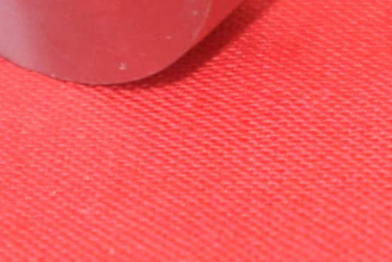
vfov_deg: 2.9
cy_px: -138
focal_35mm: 469
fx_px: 5110
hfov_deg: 4.4
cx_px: 46
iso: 800
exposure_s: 1/40
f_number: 5.3
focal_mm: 46
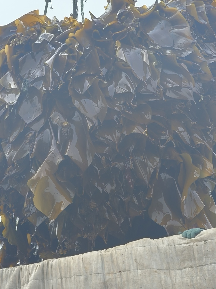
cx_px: 108
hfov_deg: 19.4
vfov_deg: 25.7
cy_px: 144
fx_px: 632
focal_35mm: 76
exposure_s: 1/321
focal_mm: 7.08
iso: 50
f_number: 2
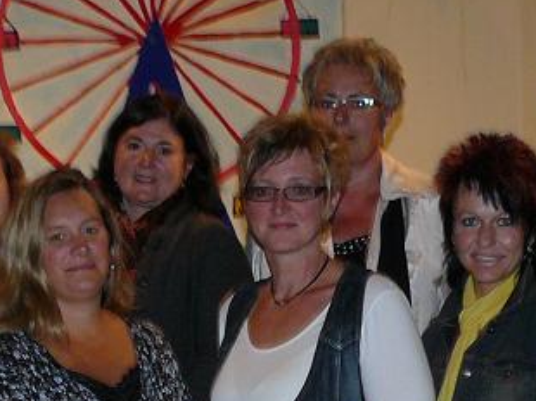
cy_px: 560
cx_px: 109
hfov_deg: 15.2
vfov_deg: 11.1
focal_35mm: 129
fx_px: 1996
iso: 160
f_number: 2.8
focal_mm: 6
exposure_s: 1/20
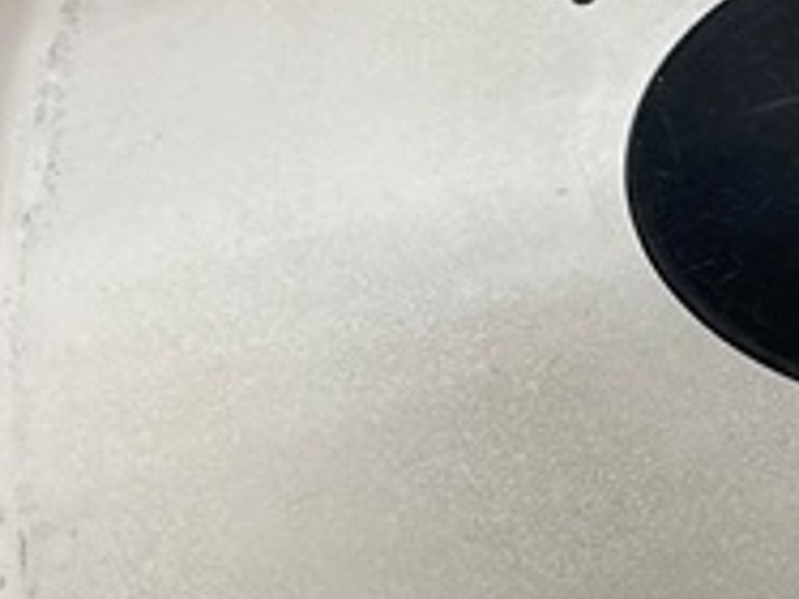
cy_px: 385
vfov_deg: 15.4
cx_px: 914
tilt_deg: -47.8
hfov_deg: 19.5
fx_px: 2214
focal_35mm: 96
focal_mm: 3.99
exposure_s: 1/60
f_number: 1.8
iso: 50
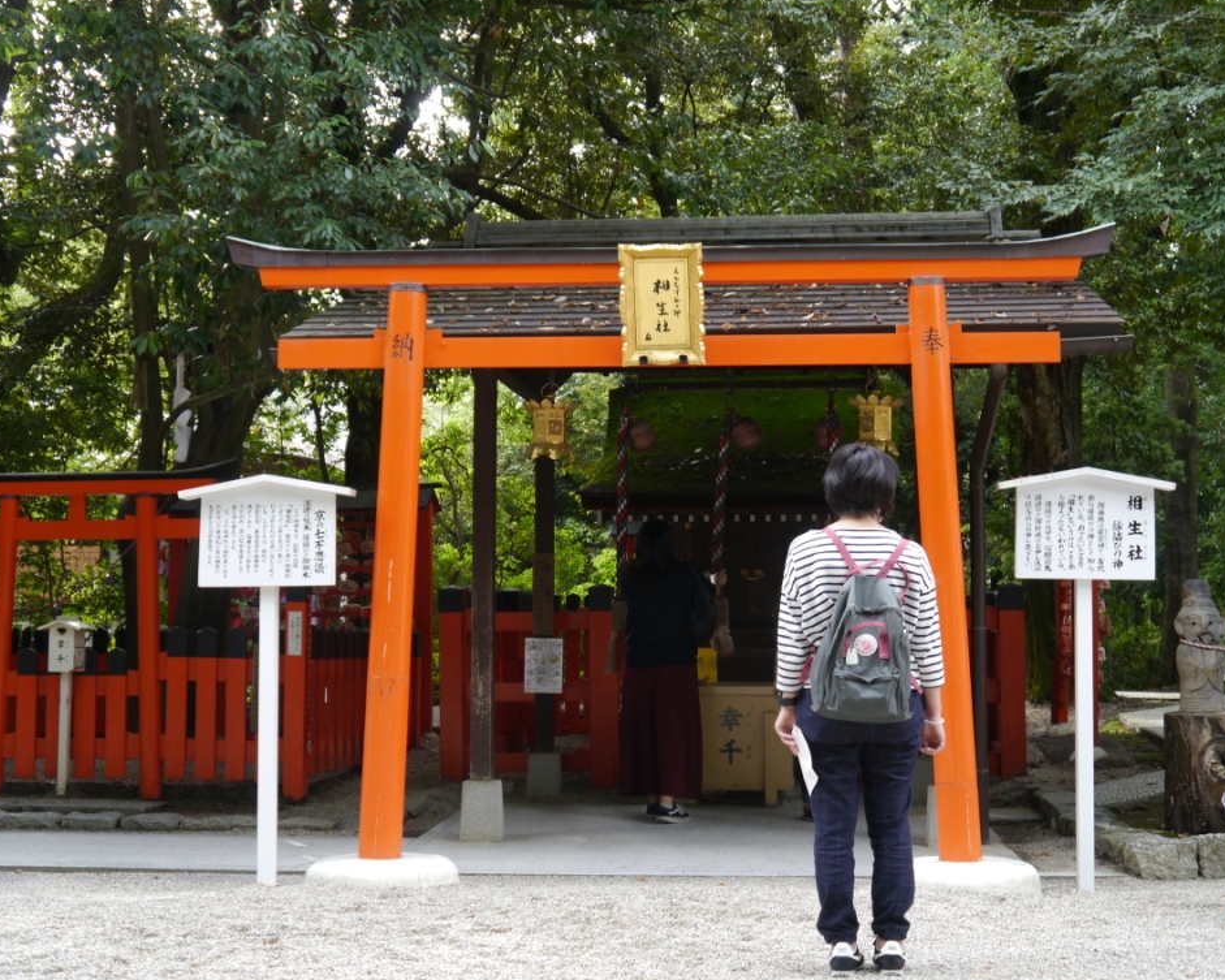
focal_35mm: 51
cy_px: 491
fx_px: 1849
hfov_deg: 36.6
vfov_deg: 29.7
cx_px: 657
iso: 400
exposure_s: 1/60
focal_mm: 24
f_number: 4.5
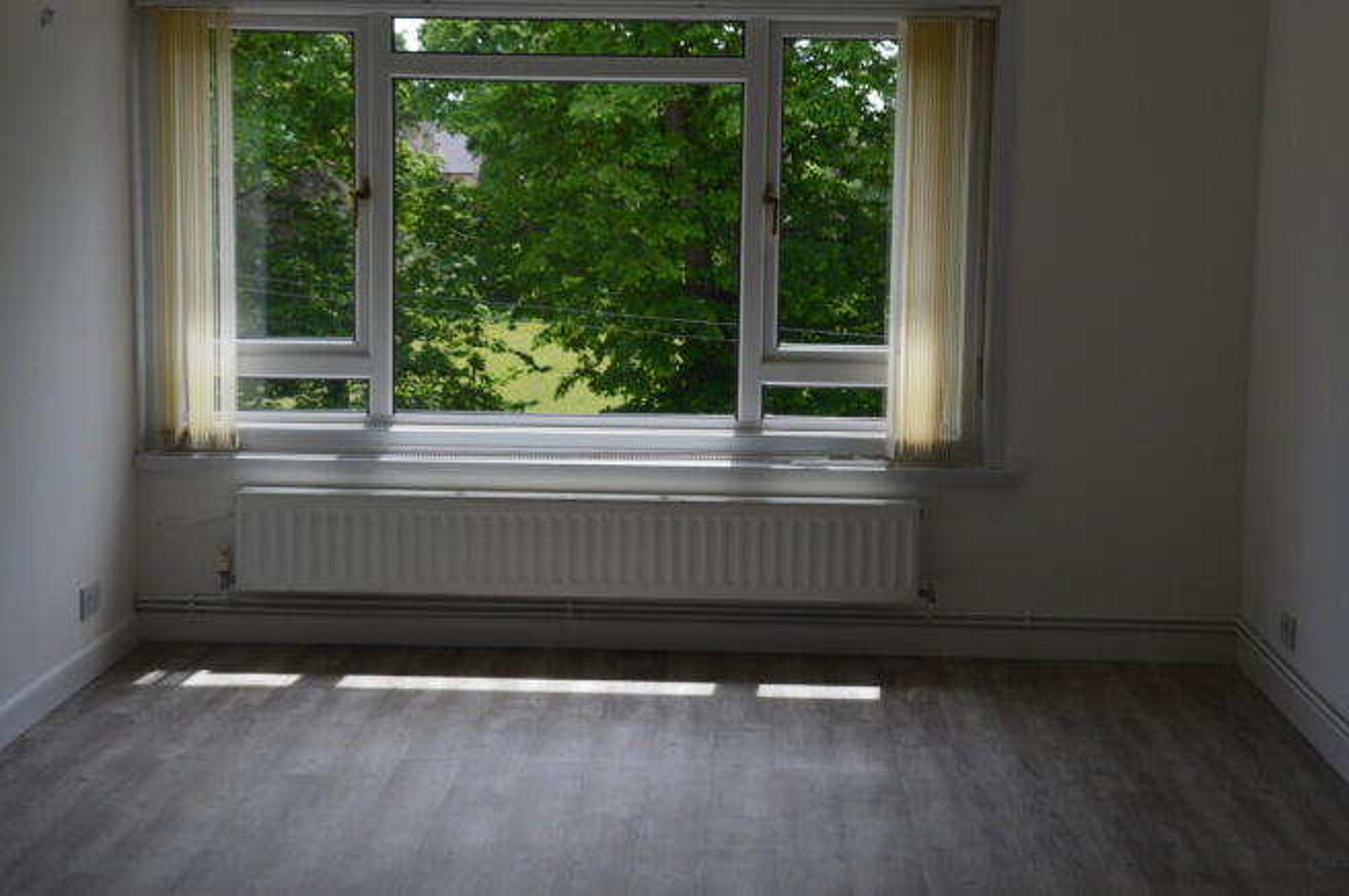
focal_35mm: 60
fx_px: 2246
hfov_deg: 33.4
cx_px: 674
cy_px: 448
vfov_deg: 22.6
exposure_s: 1/250
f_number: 10
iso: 400
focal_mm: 40
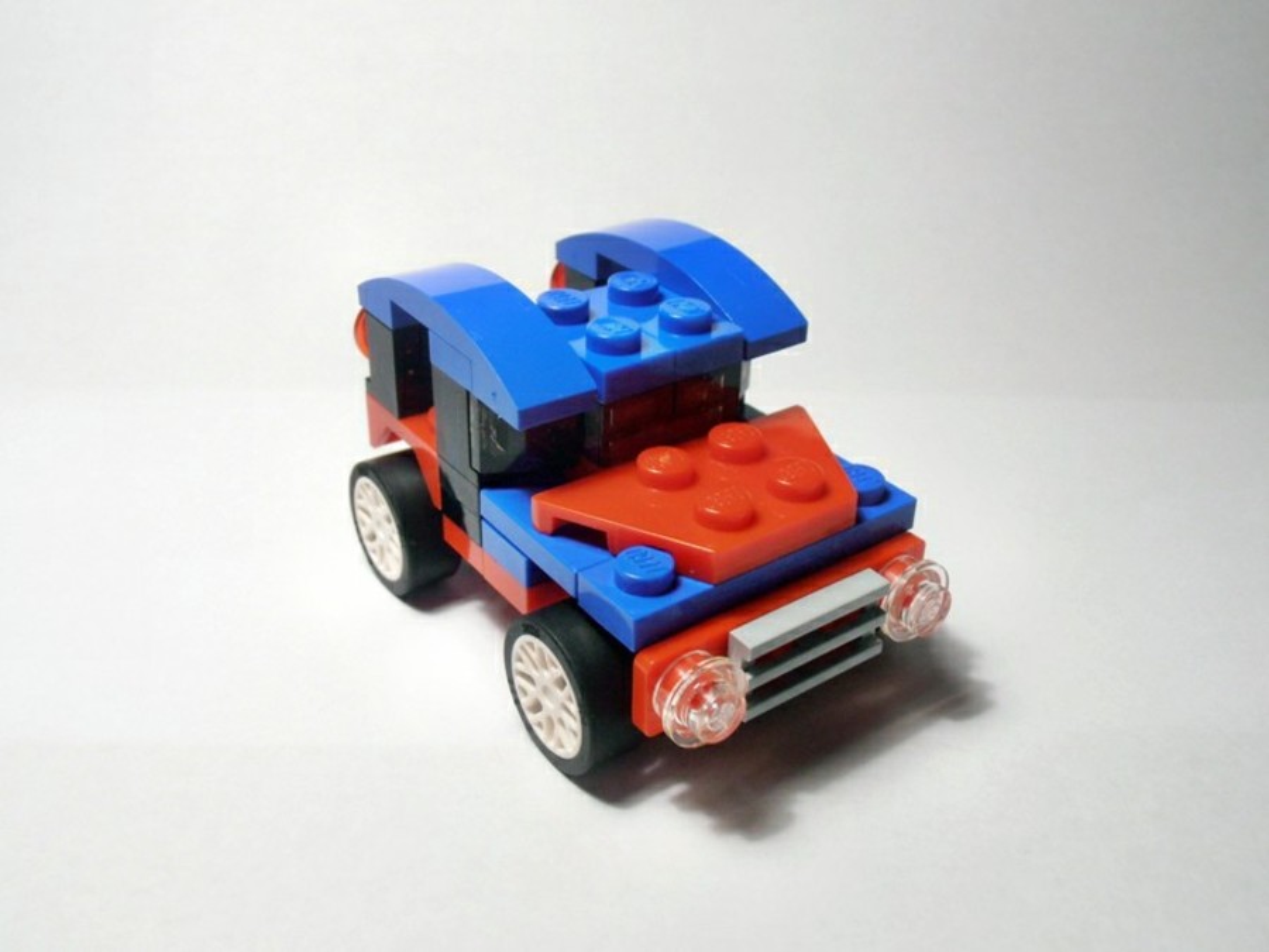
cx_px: 634
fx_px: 1356
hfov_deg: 50.1
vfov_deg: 38.7
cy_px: 476
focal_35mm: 37
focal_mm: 6.61
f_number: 3.9
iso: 80
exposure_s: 1/40
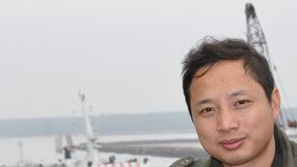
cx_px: 224
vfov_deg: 7.4
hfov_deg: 13.2
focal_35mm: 163
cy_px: 164
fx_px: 1283
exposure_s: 1/200
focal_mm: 42
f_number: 8
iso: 200
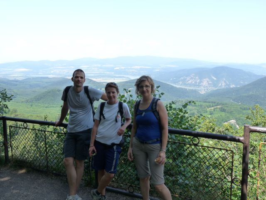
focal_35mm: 35
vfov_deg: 40.7
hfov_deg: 52.6
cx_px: 133
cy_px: 100
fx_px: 269
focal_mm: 6.2
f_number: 5
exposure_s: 1/250
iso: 160
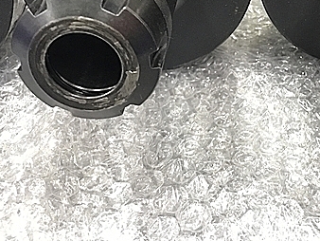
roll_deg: -0.5
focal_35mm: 53
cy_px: 50
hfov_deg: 34.9
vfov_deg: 27.1
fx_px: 490
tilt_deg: -43.0
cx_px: 261
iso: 64
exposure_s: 1/15
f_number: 1.8
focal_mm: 3.99
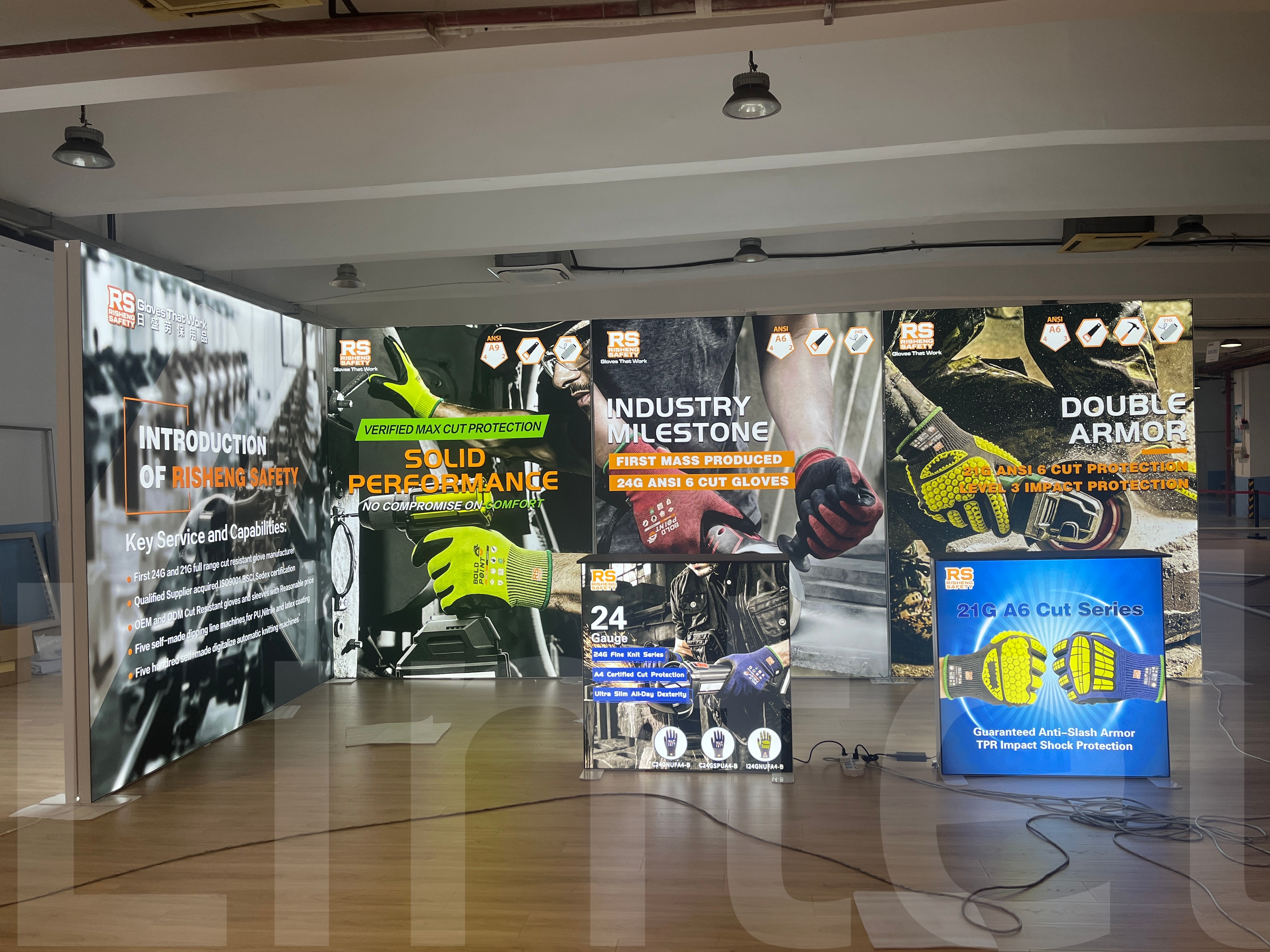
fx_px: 991
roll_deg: +0.9
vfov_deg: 51.4
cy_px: 474
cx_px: 657
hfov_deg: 65.3
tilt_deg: -1.2
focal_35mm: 27
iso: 50
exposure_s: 1/100
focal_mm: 5.1
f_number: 1.6
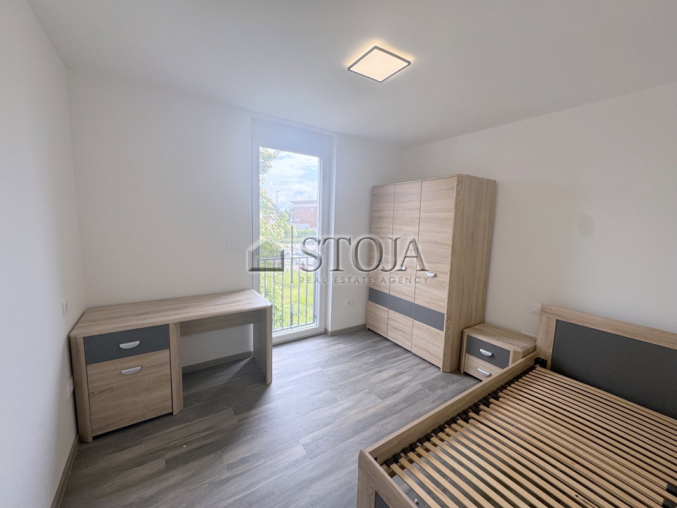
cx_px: 338
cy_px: 254
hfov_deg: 102.1
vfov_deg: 85.7
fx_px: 274
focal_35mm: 14
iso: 40
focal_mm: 2.22
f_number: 2.2
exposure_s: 1/189
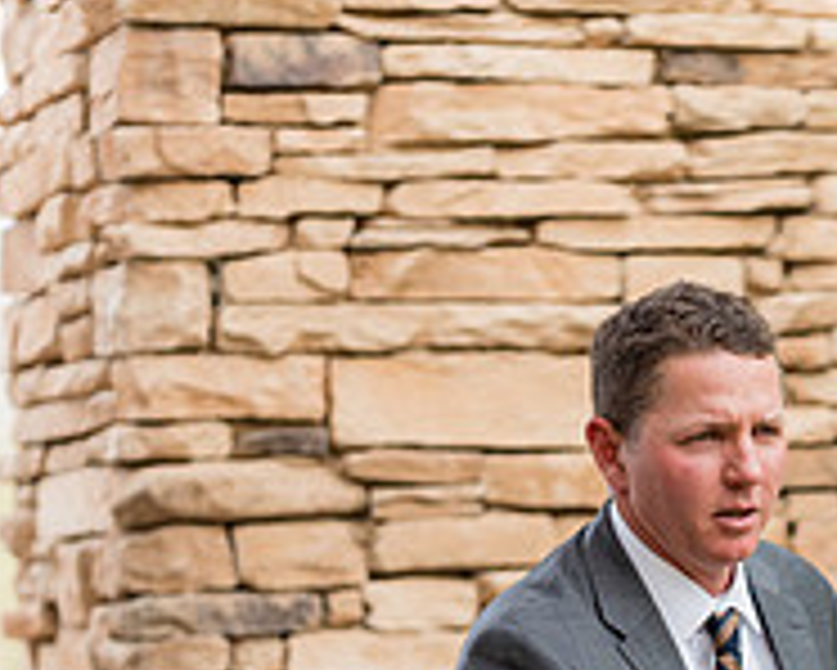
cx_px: 963
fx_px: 6171
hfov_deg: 7.7
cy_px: 816
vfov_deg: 6.2
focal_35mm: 249
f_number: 1.4
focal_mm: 85
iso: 160
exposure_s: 1/3200
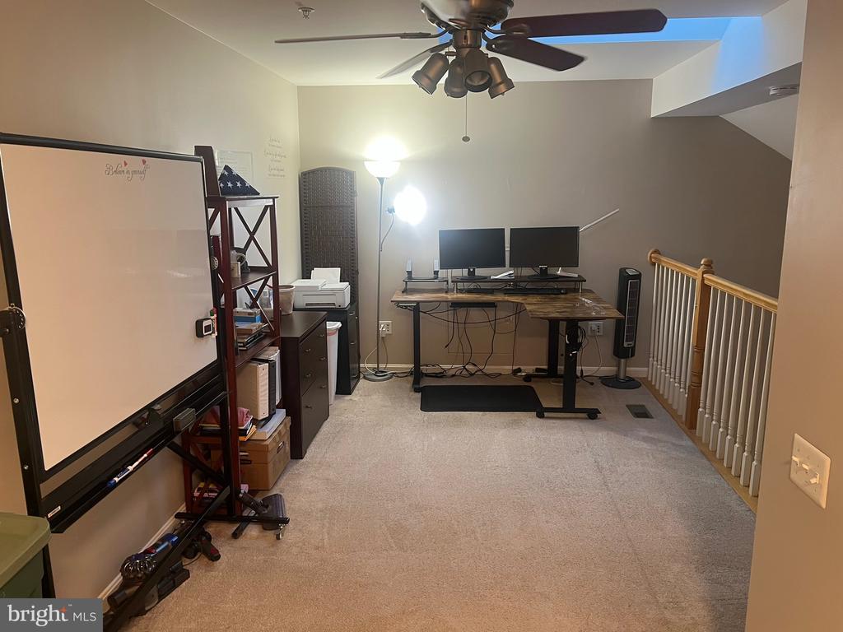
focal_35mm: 26
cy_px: 316
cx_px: 422
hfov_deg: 67.3
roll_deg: +0.8
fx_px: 633
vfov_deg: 53.1
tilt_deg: -9.7
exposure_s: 1/60
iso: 160
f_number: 1.5
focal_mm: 5.7
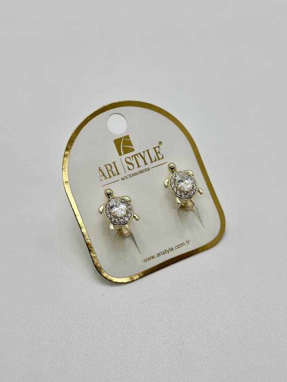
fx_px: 531
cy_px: 191
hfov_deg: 30.3
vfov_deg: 39.7
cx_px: 144
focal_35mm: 48
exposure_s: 1/294
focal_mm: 6.86
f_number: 1.78
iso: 64
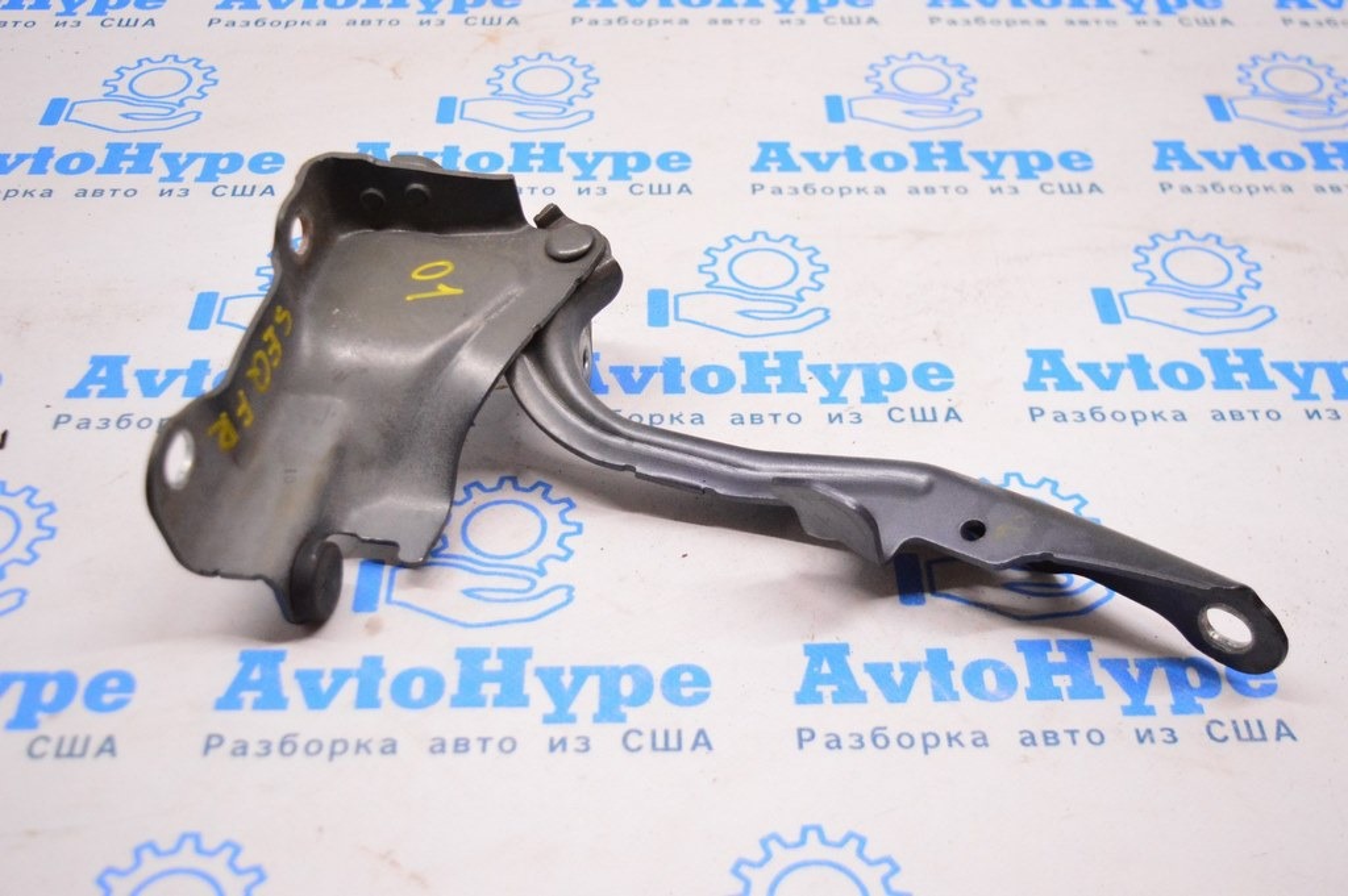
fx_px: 1684
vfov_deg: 29.8
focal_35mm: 45
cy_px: 448
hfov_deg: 43.6
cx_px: 674
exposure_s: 1/320
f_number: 4.2
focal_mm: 30
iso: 3200
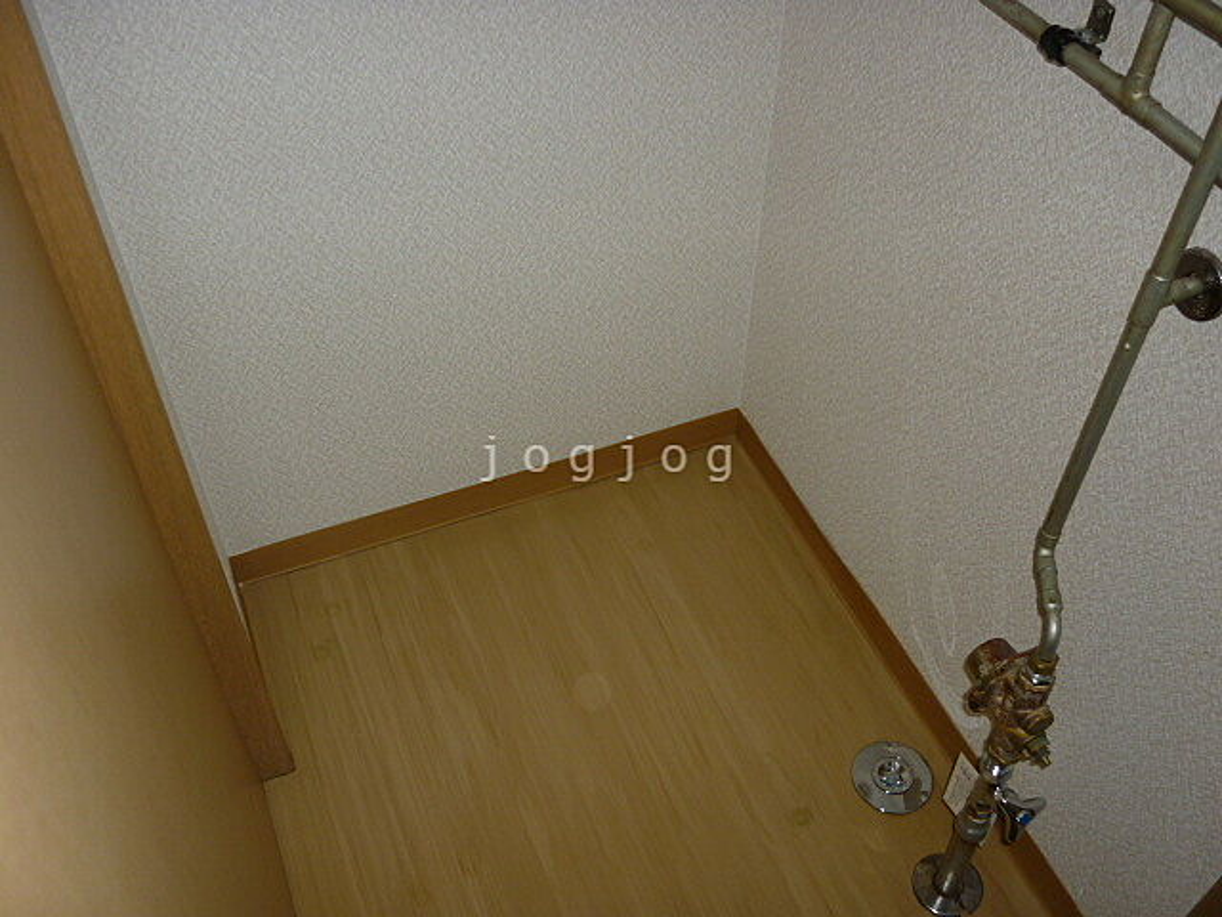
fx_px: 1165
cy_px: 458
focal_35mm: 33
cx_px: 611
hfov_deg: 55.4
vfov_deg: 42.9
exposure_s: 1/30
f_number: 2.8
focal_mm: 5.5
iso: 100
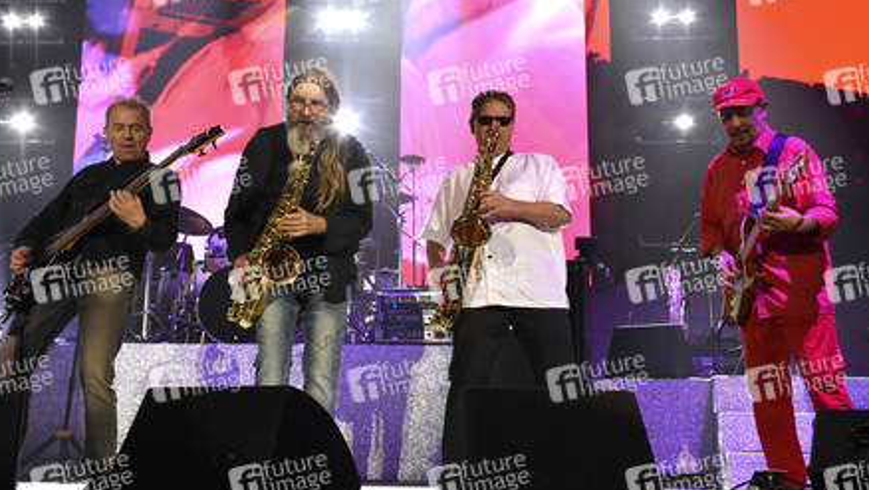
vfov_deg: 28.4
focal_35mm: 42
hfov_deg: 48.3
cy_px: 230
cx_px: 426
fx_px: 968
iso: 3200
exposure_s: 1/200
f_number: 6.3
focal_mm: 26
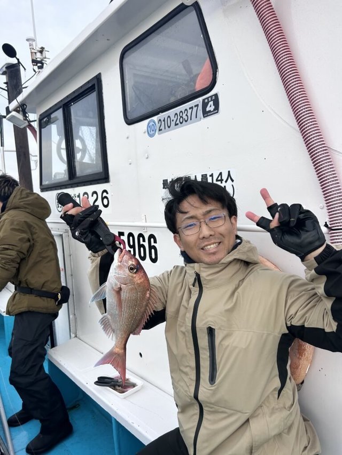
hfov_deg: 53.1
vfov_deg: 67.3
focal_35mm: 26
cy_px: 228
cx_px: 171
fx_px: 342
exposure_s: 1/827
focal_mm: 5.7
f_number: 1.5
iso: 50
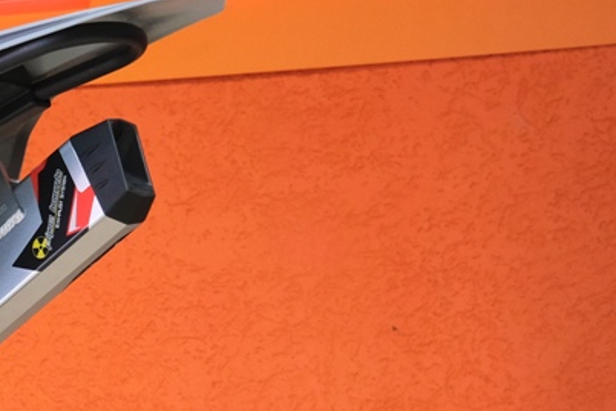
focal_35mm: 183
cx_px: -374
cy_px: 378
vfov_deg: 7.5
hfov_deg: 10.7
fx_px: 3131
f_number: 4
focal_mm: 30.8
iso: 1250
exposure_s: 1/100
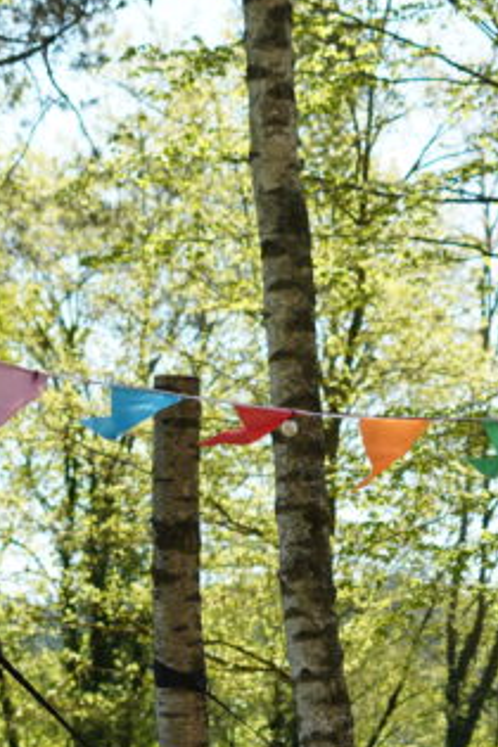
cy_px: 1062
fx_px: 3797
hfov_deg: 7.4
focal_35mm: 183
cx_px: 747
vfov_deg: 10.9
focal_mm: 50
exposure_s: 1/800
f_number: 2.8
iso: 160
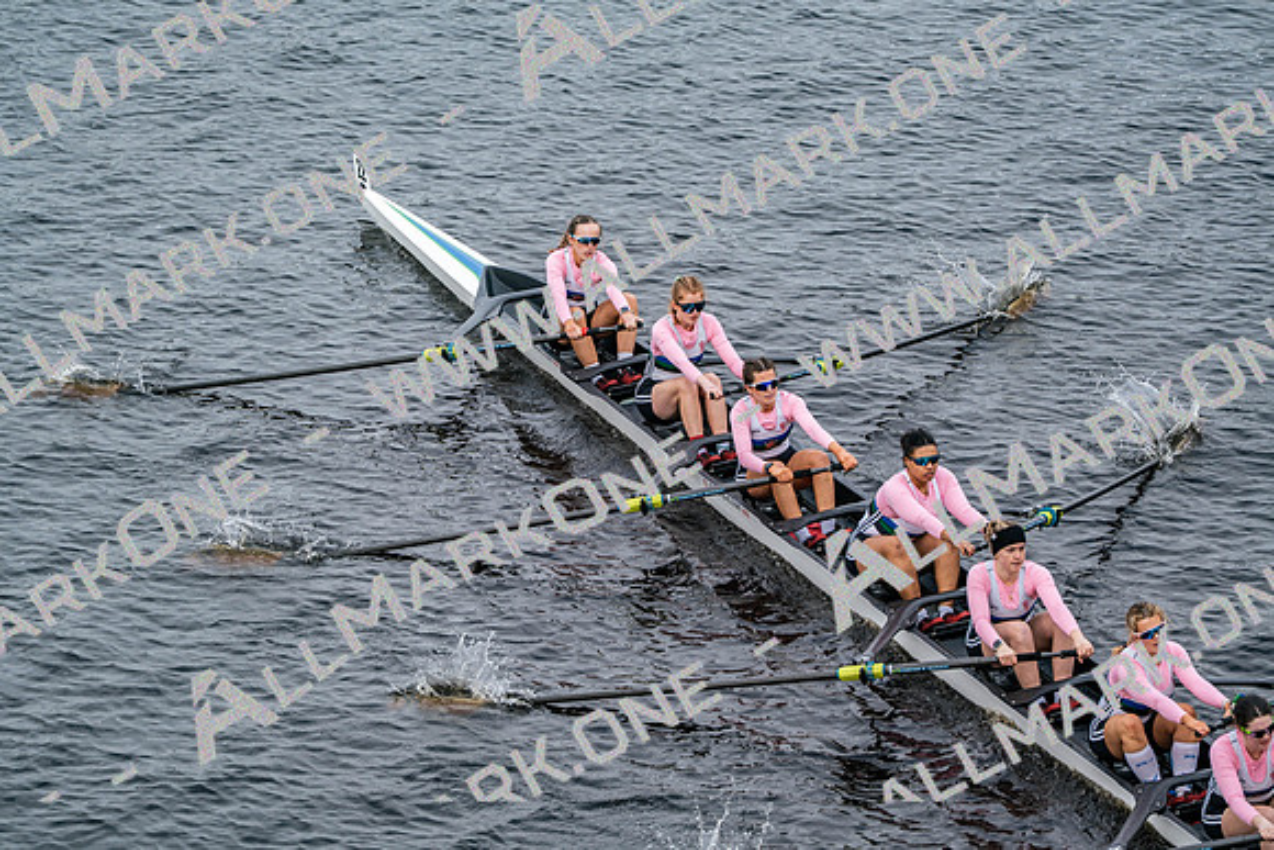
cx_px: 637
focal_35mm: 200
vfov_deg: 6.9
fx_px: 7079
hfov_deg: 10.3
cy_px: 425
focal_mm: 200
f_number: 2.8
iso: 320
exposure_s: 1/2000
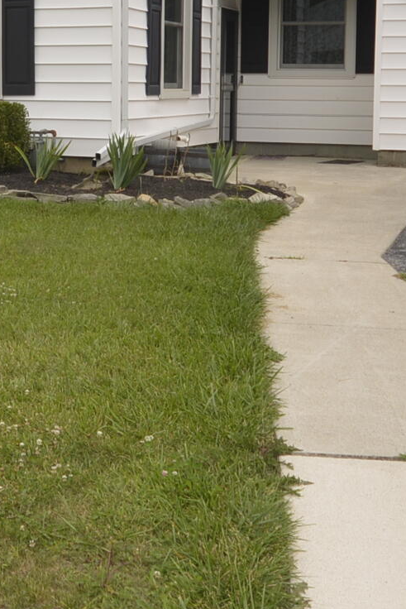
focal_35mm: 61
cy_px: 134
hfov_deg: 21.7
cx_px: 37
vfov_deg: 32.1
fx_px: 1031
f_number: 7.1
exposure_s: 1/200
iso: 100
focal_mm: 10
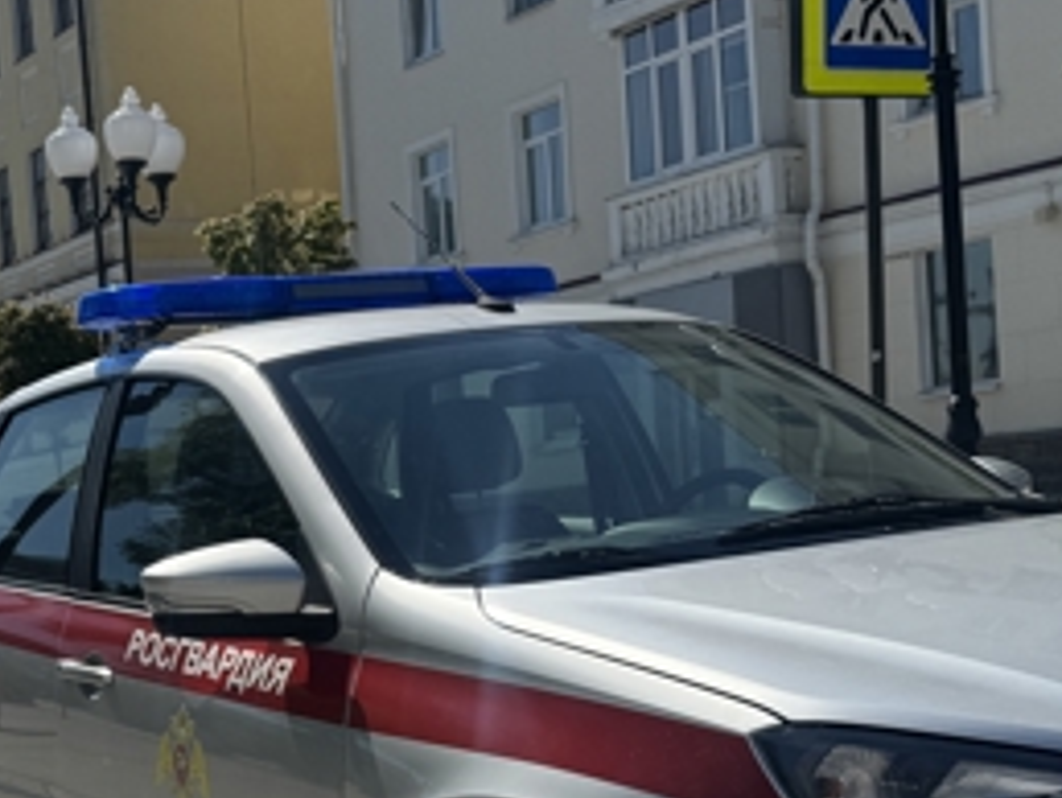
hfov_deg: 30.1
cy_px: 654
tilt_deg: -3.4
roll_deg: +4.7
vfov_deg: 23.3
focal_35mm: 62
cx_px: 158
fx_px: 1904
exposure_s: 1/7937
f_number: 1.78
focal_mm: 6.76
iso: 80
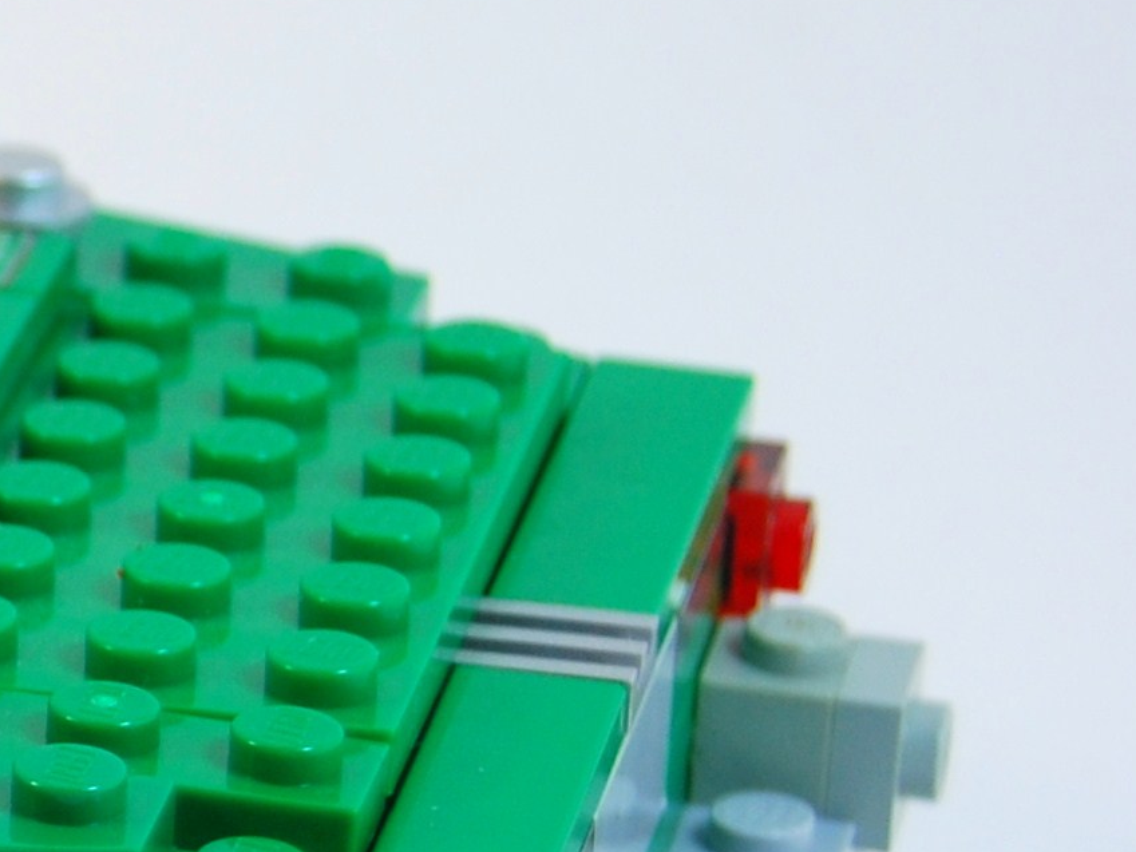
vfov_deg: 4.9
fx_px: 9945
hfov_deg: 6.3
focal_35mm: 303
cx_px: -1394
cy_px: 515
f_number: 5.3
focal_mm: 46
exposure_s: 1/125
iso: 200
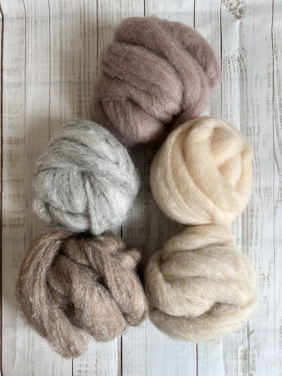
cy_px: 188
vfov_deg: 67.3
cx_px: 141
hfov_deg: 53.1
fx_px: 282
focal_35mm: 26
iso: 50
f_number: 1.5
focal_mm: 5.7
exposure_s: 1/100
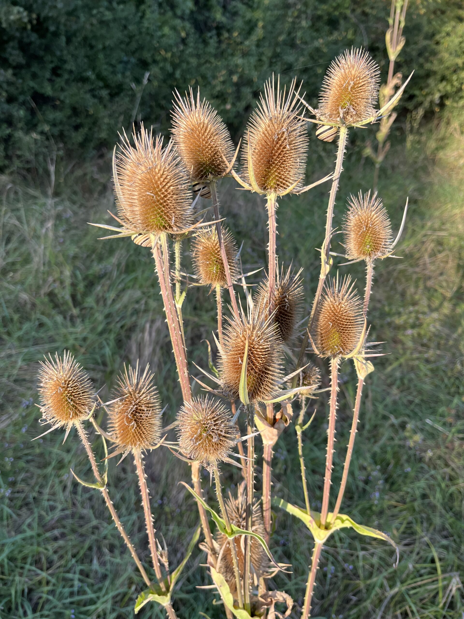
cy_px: 310
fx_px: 465
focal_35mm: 26
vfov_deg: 67.3
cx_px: 232
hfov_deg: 53.1
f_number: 1.6
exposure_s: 1/595
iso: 50
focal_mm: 5.1
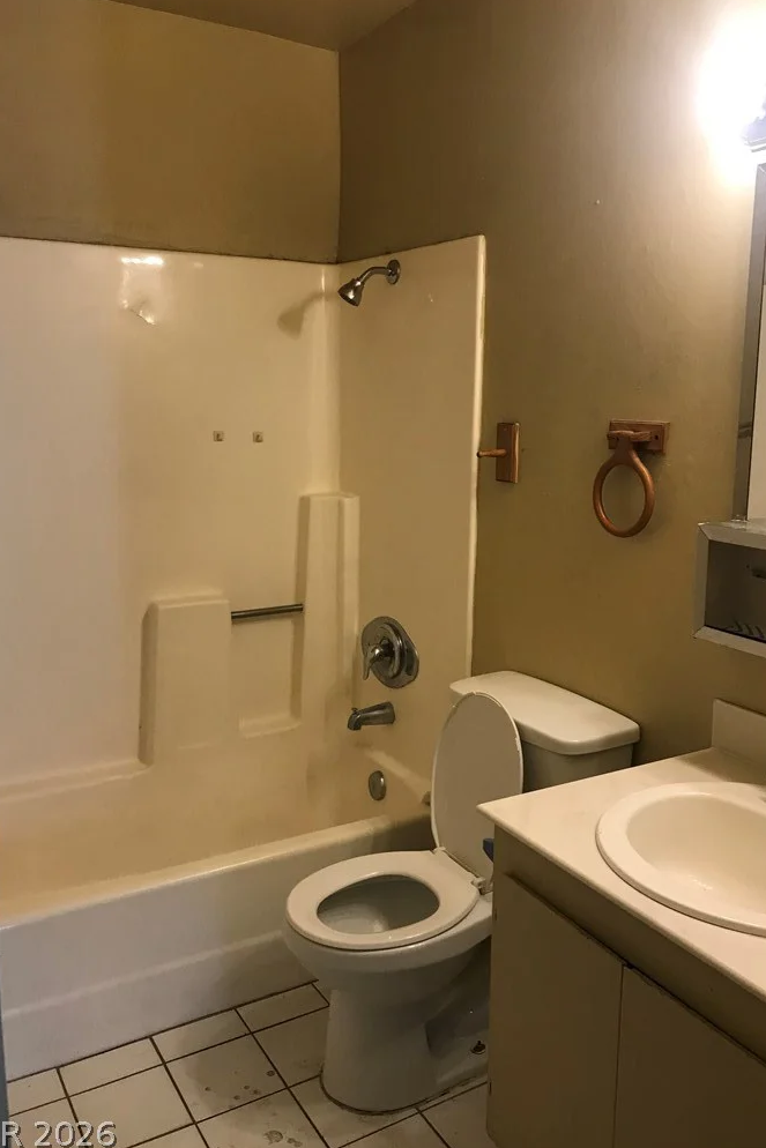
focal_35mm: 30
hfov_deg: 43.6
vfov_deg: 61.9
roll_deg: -0.6
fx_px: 957
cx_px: 393
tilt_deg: -10.2
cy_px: 569
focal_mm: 3.99
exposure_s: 1/30
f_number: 1.8
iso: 32
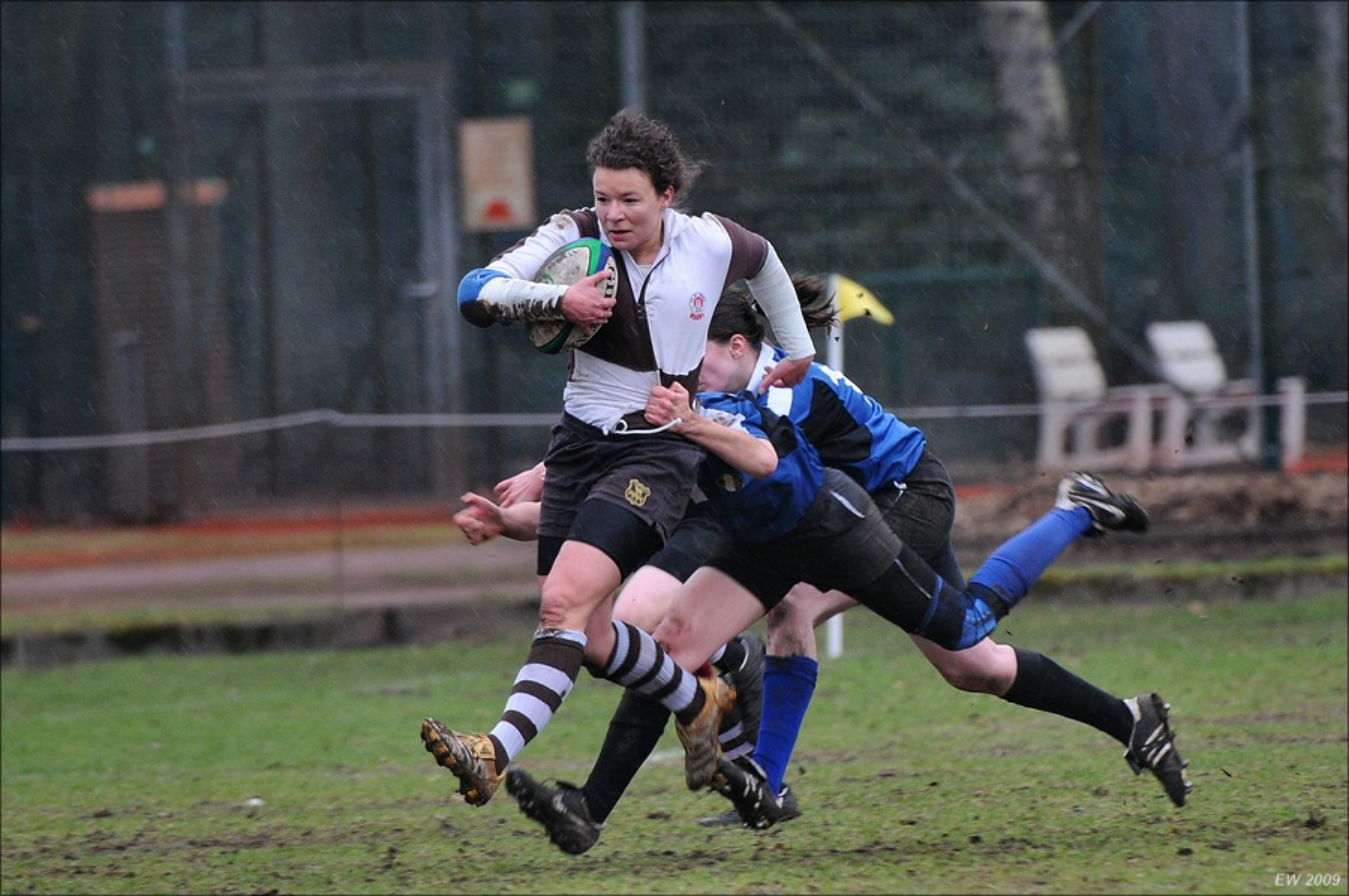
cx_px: 674
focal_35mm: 600
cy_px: 448
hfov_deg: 3.4
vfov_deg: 2.3
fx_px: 22459
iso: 640
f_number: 5
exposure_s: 1/320
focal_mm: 400
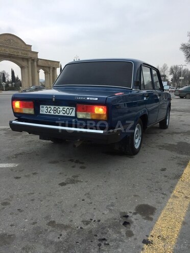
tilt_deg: -8.1
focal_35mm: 29
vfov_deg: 61.7
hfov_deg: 48.2
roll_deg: +0.0
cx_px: 95
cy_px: 126
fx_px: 212
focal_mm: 4.15
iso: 40
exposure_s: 1/100
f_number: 2.2
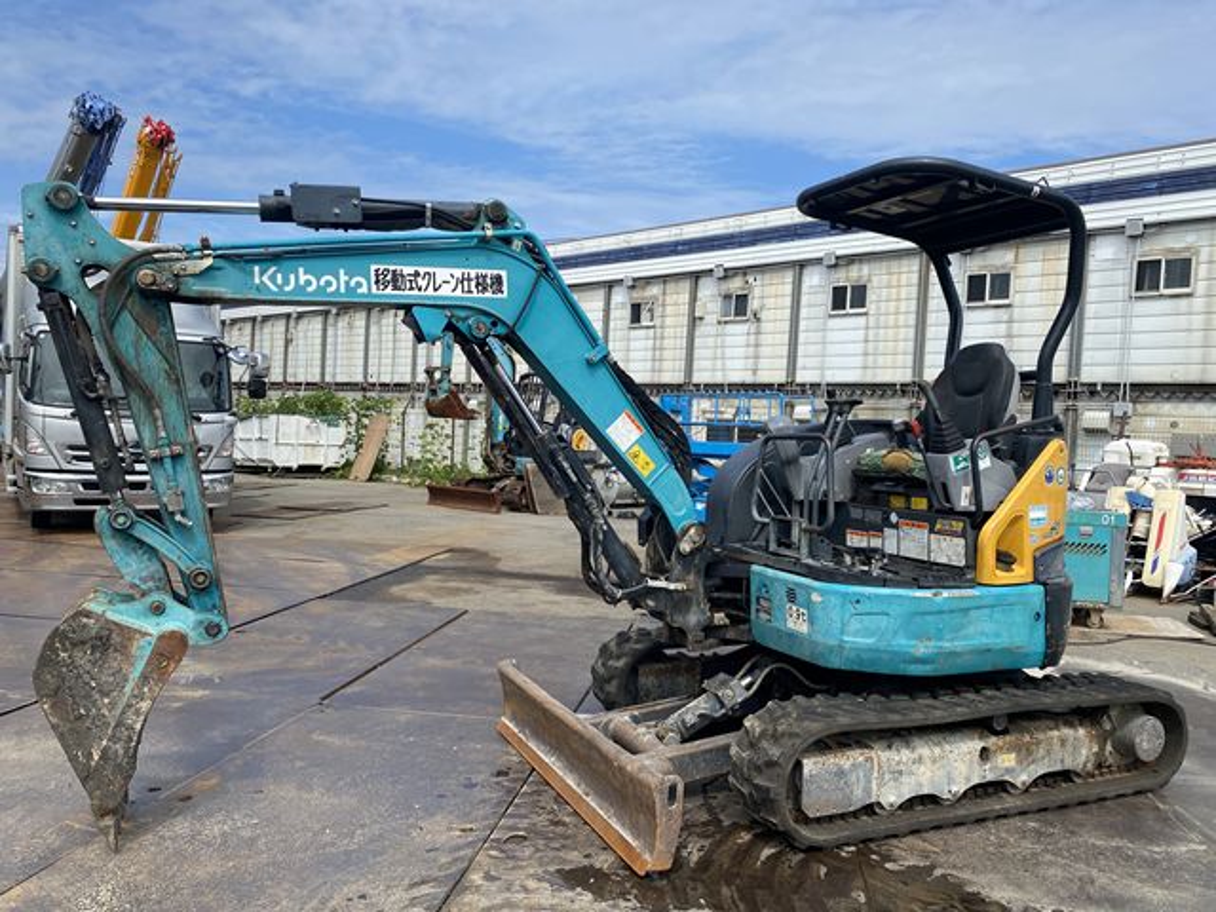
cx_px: 608
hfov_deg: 67.3
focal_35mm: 26
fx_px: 913
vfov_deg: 53.1
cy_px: 456
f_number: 1.8
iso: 32
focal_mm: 4.25
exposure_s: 1/2688
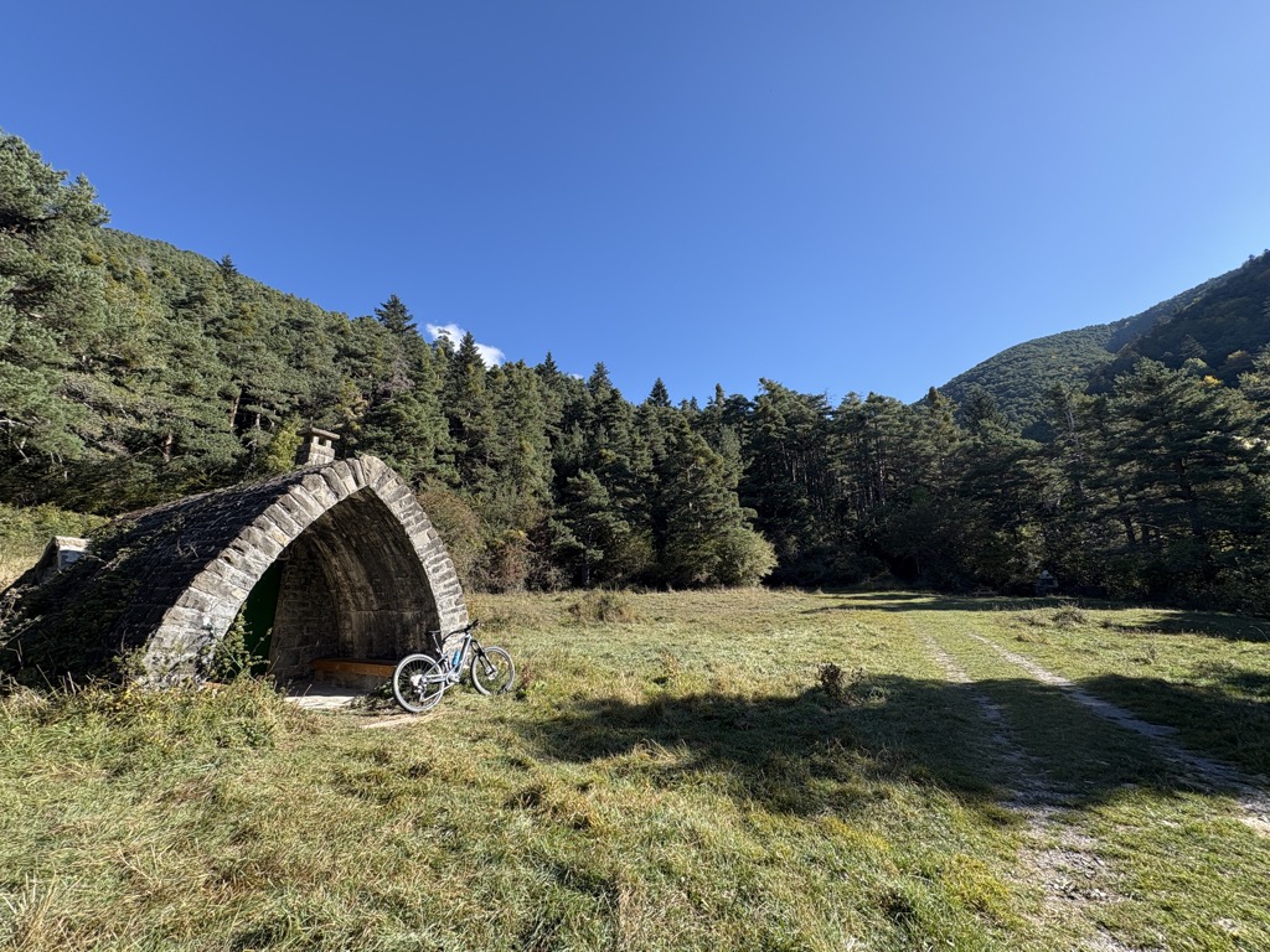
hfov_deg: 102.1
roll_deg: +1.2
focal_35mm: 14
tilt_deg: +15.1
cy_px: 476
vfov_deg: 85.7
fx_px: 514
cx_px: 635
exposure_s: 1/646
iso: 40
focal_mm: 2.22
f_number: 2.2
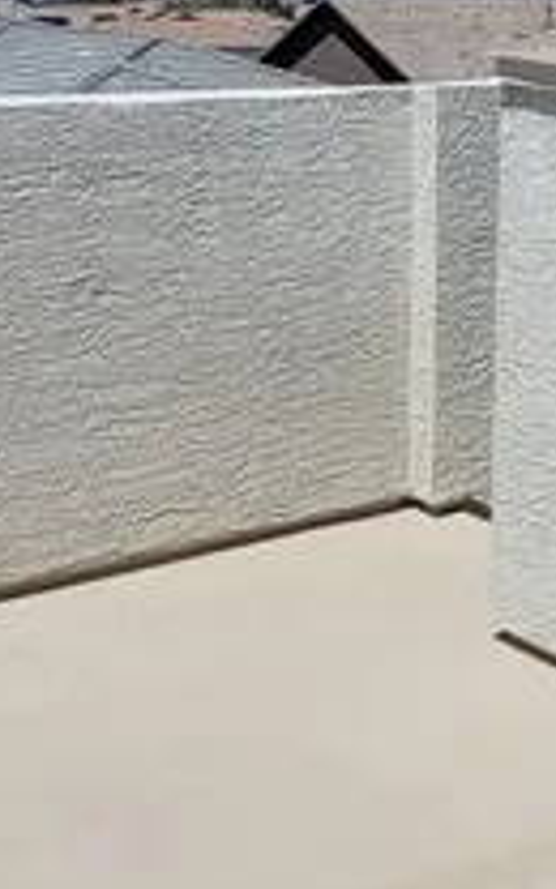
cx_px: 1069
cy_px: 51
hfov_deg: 15.7
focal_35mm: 68
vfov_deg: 28.7
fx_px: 1649
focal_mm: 2.2
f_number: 2.2
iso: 64
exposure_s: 1/4233
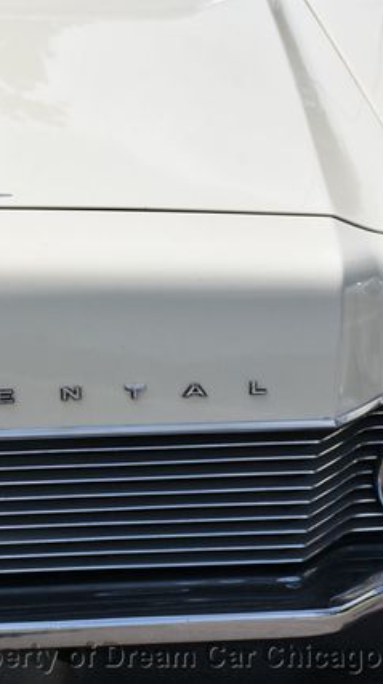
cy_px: 342
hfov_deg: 14.3
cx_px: -29
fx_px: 1498
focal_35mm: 83
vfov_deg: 25.7
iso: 110
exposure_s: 1/500
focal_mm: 35
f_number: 8
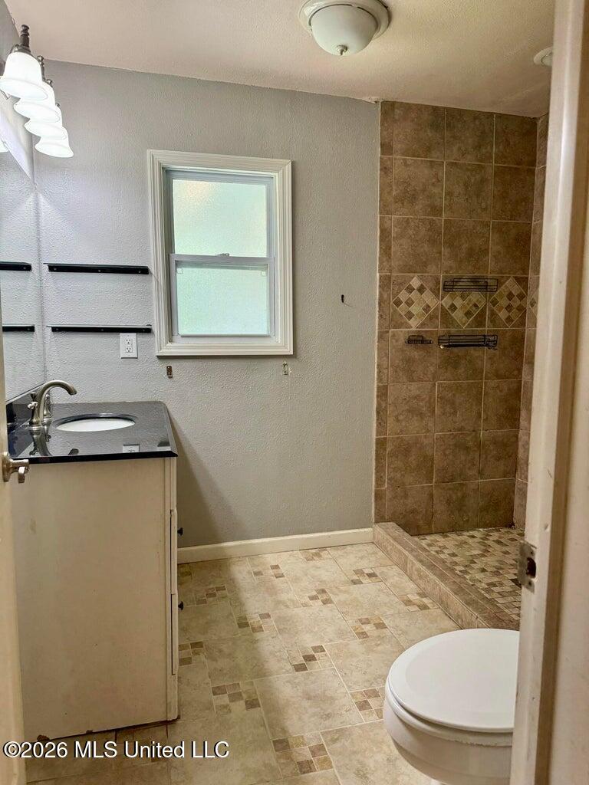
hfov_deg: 56.8
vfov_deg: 71.6
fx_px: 544
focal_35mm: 24
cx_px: 294
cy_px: 392
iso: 160
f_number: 1.78
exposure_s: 1/120
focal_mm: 6.76
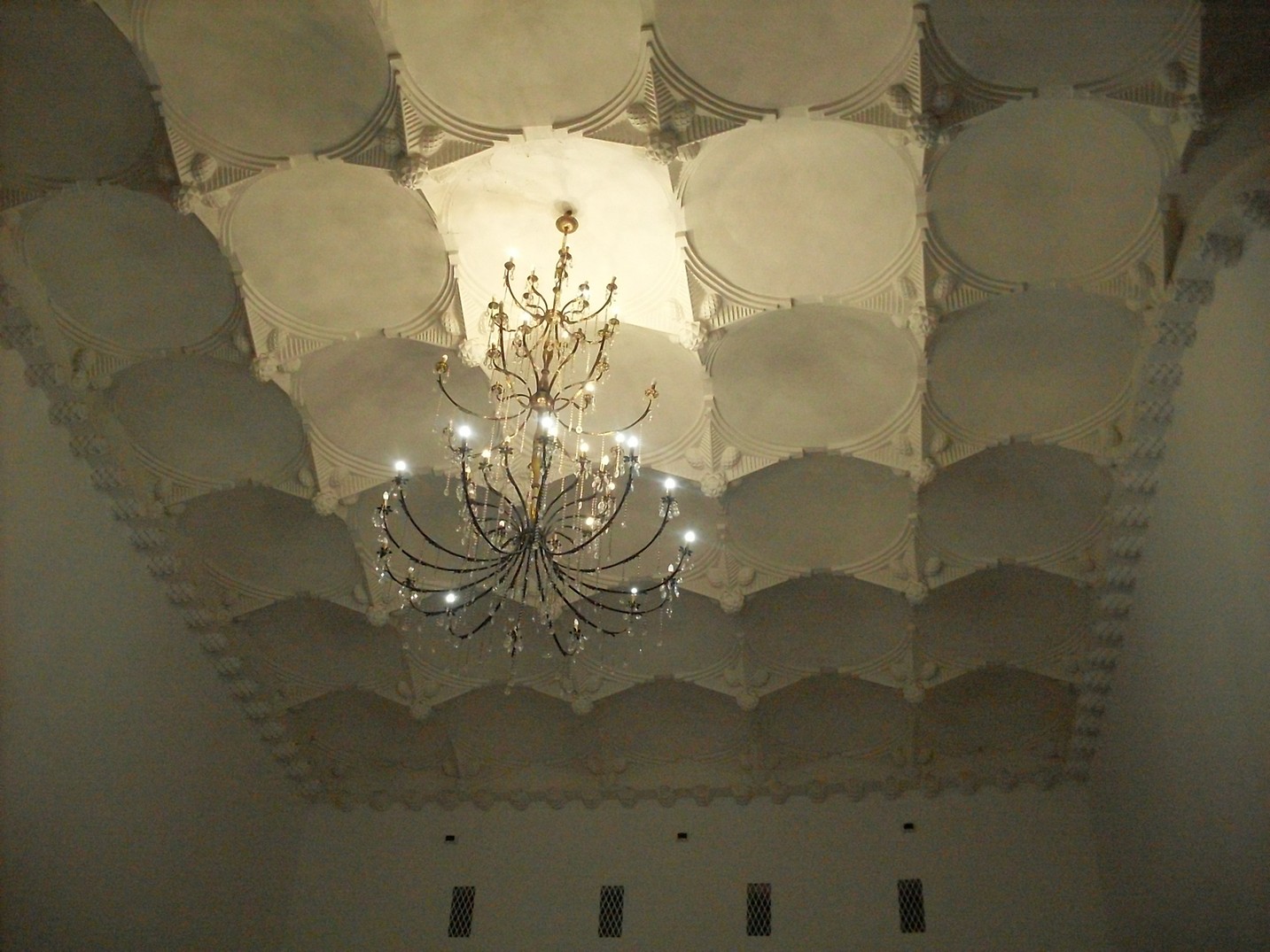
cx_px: 635
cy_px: 476
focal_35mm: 38
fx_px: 1394
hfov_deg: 49.0
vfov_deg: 37.7
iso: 400
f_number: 2.8
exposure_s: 1/60
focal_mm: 6.3
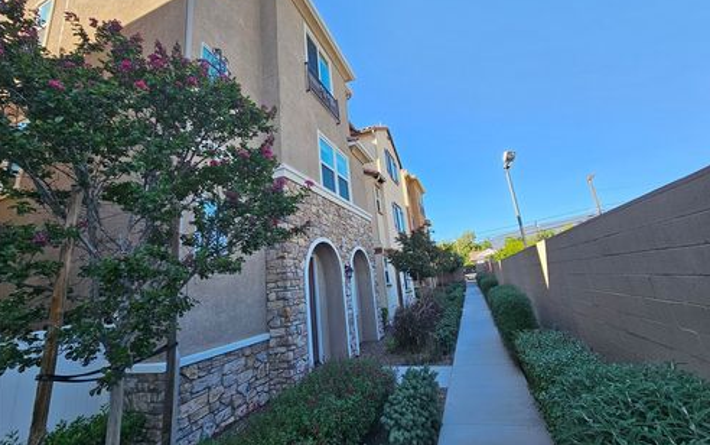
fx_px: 271
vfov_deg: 78.6
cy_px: 209
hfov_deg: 105.3
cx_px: 356
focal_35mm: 14
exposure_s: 1/728
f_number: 2.2
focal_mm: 2.2
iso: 64
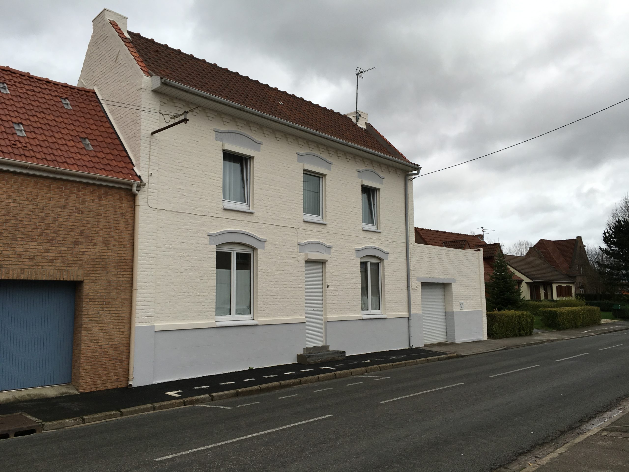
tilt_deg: +7.4
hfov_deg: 61.7
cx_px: 314
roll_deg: -0.1
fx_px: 527
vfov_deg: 48.2
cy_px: 236
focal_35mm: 29
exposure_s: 1/516
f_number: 2.2
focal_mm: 4.15
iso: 25
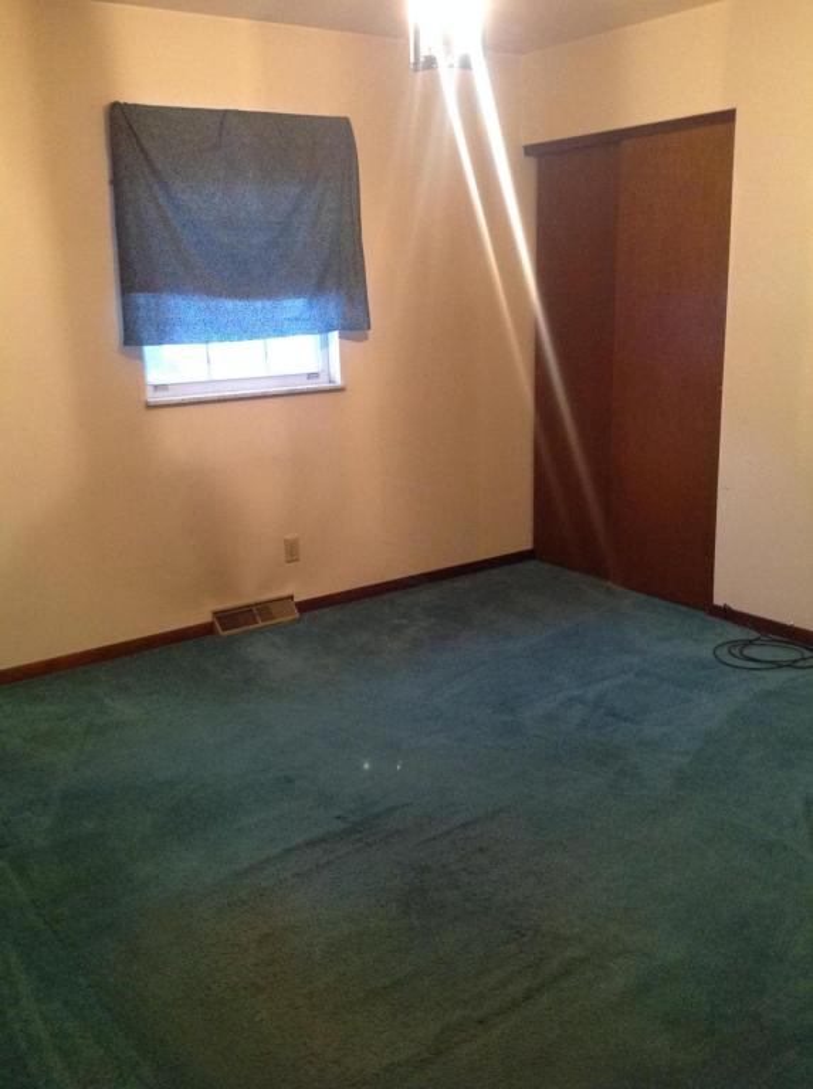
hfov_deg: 40.6
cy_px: 544
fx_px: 1100
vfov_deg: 52.7
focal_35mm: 35
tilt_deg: -16.4
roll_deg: +1.4
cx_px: 406
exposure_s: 1/15
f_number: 2.4
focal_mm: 4.28
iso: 320
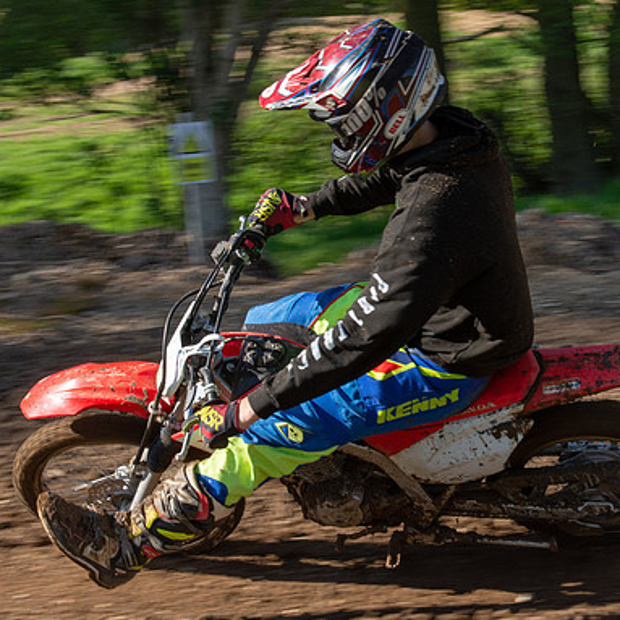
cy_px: 304
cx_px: 430
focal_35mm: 94
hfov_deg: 18.4
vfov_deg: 18.5
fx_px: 1905
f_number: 8
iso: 200
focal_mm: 38
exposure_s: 1/320
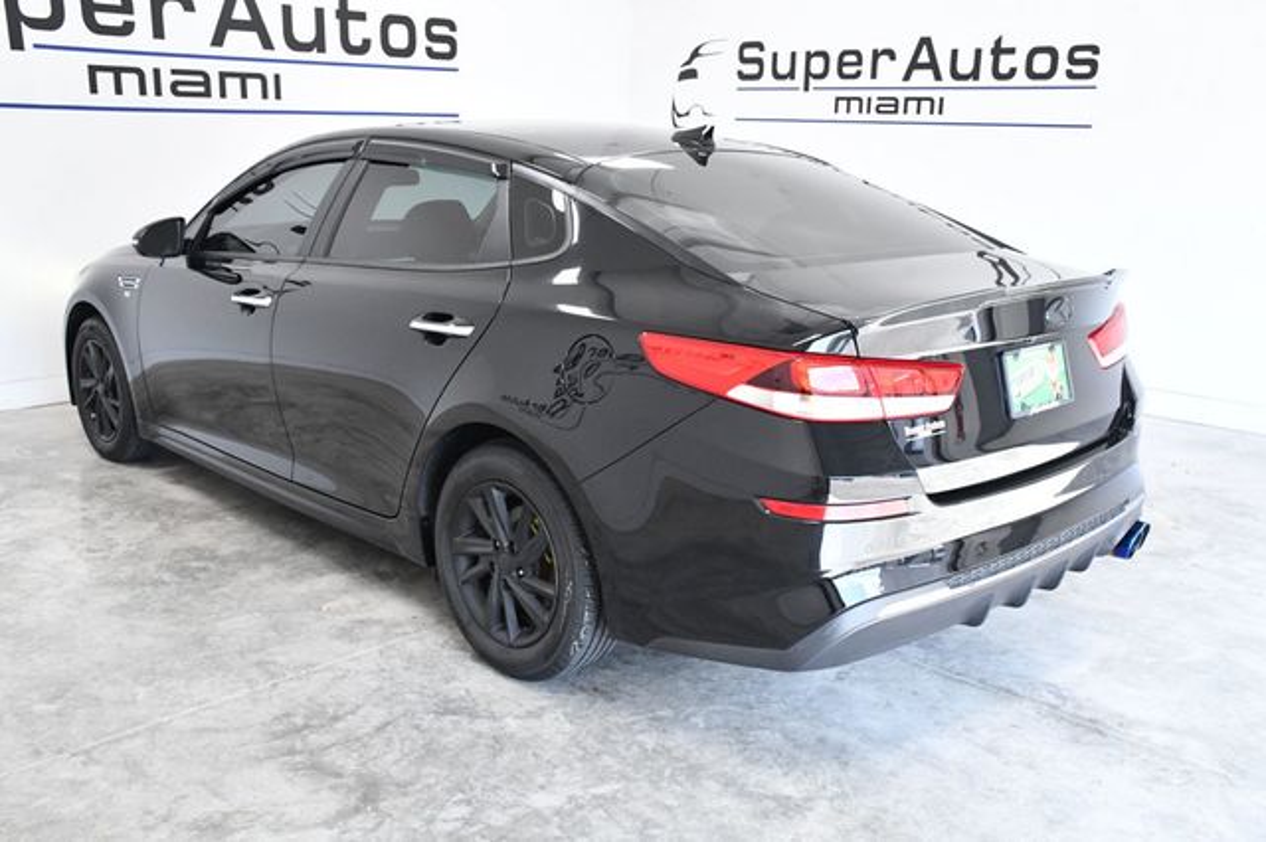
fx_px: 1195
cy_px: 421
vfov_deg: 38.8
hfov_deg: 55.8
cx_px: 633
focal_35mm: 34
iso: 2500
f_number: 10
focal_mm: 23
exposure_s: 1/160
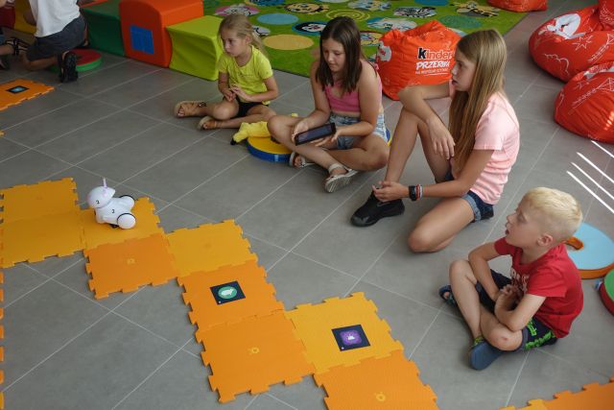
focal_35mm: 35
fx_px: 597
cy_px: 205
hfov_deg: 54.4
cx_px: 307
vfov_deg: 37.9
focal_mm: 12.83
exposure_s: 1/125
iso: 125
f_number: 2.8
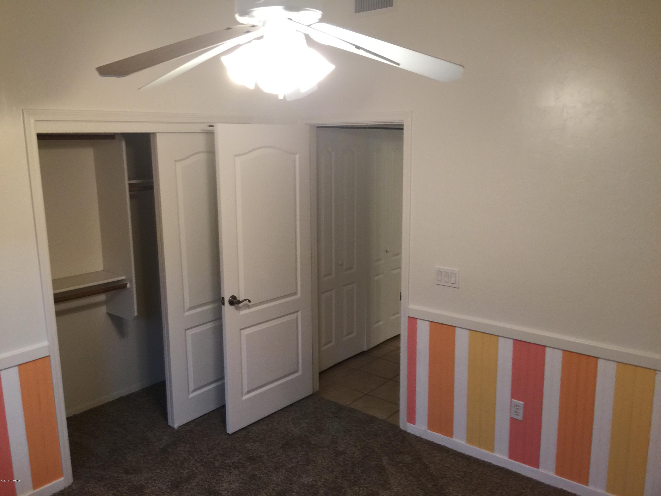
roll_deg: +0.0
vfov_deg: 48.2
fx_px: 554
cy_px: 248
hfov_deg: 61.7
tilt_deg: -12.6
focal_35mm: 29
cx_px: 330
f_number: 2.2
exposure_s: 1/15
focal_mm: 4.15
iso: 64
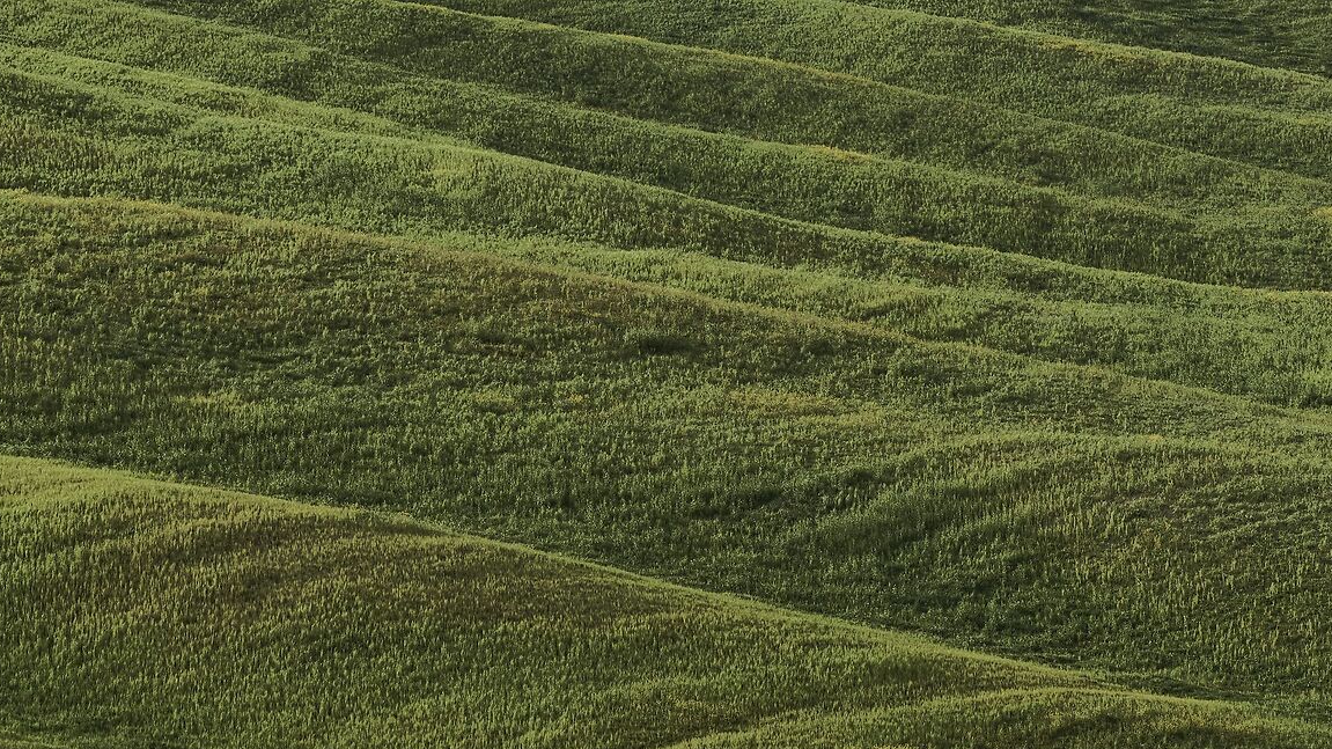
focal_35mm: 249
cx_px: 668
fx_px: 8793
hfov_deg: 8.7
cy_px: -149
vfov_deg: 4.9
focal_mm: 114
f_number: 8
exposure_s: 1/640
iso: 400
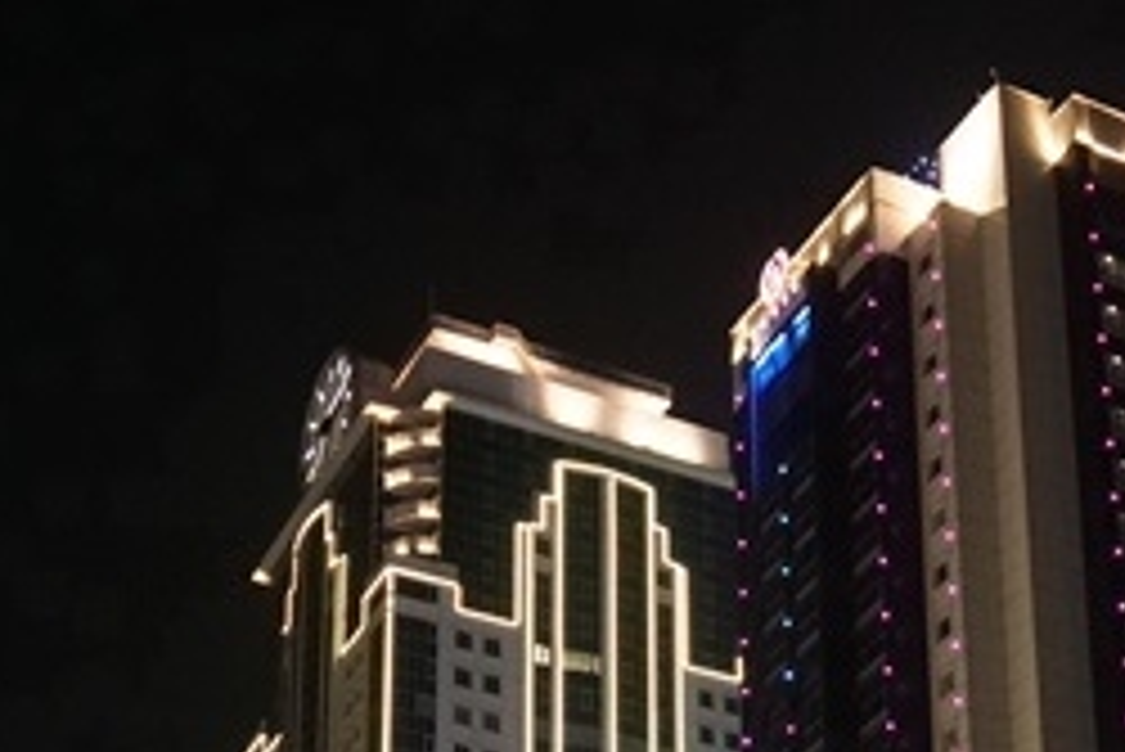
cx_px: 981
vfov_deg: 15.3
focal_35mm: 82
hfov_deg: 24.2
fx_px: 2564
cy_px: 1173
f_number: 4
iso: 10000
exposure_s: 1/60
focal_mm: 20
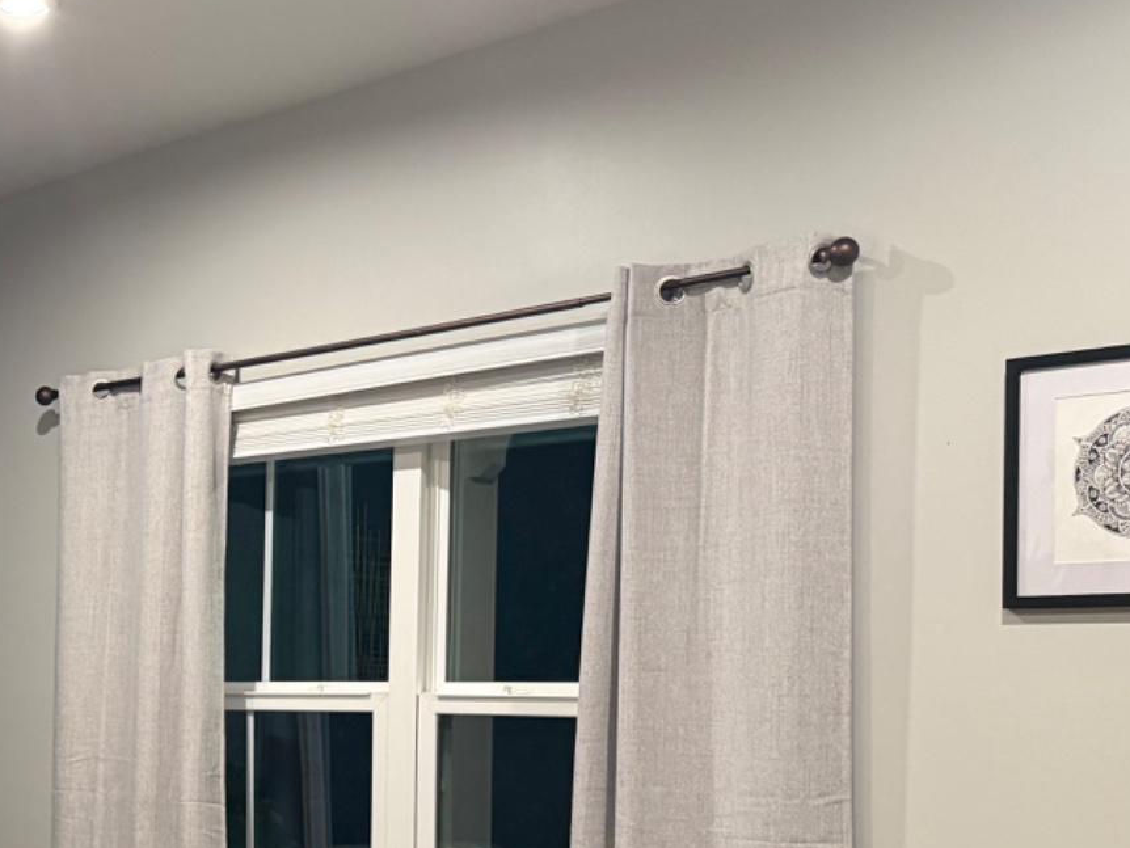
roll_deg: -0.9
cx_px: -113
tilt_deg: -1.3
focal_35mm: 57
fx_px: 1861
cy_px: 718
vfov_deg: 25.1
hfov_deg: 30.3
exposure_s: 1/60
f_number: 1.78
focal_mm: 6.76
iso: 320
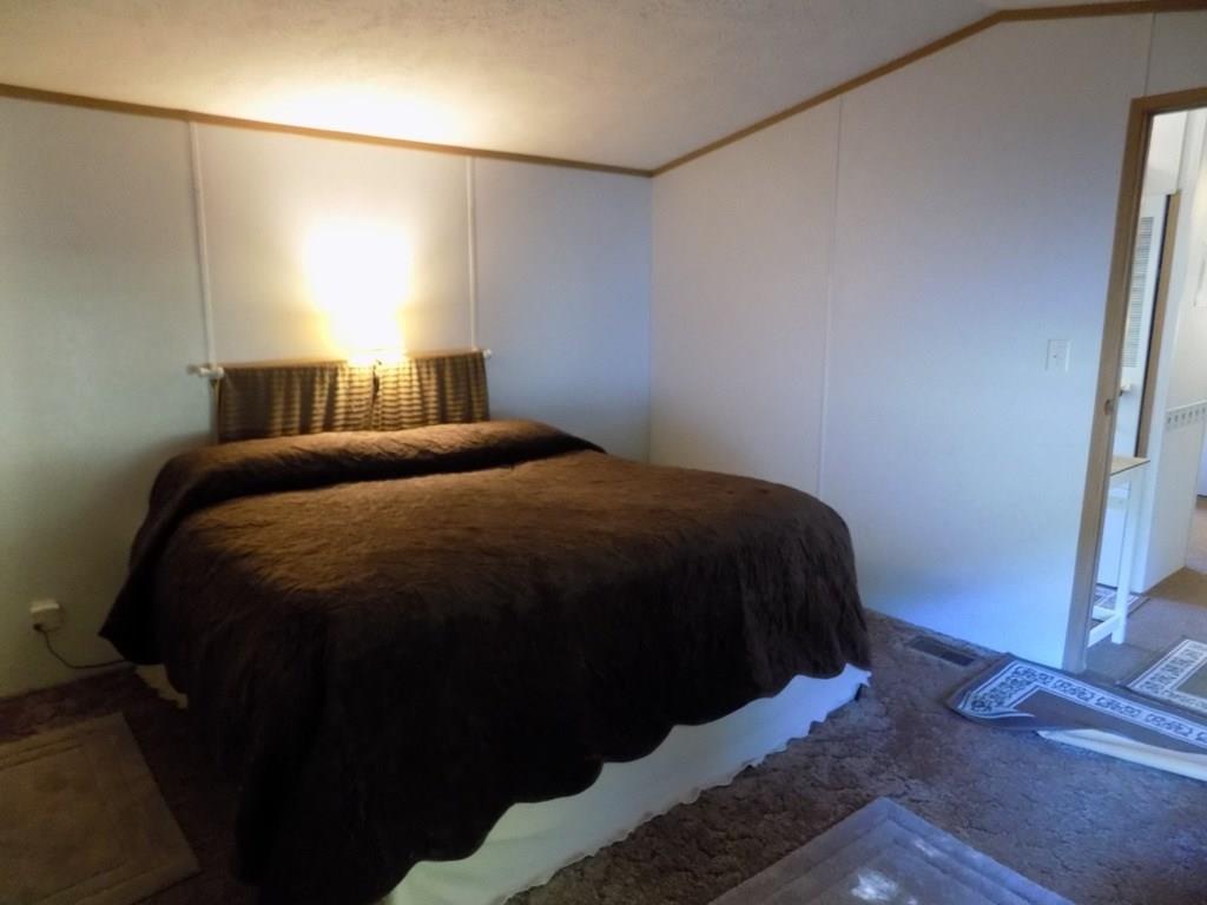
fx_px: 802
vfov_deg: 58.9
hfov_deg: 73.9
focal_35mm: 23
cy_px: 452
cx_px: 604
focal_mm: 4
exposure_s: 1/10
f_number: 3.1
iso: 400
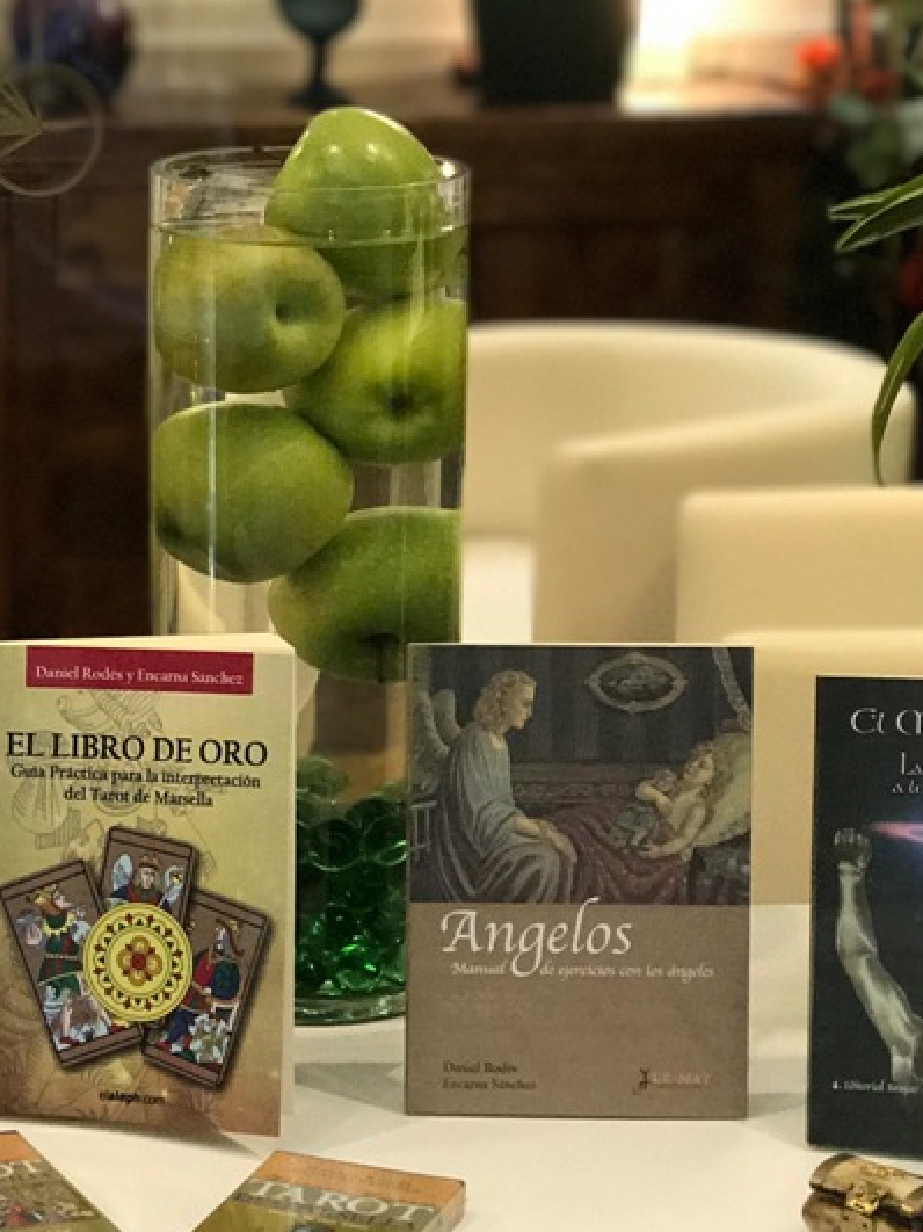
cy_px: 722
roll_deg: -0.1
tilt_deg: -15.5
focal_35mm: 110
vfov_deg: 17.9
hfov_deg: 13.2
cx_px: -107
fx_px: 3912
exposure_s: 1/50
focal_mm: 6.6
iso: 200
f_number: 2.8
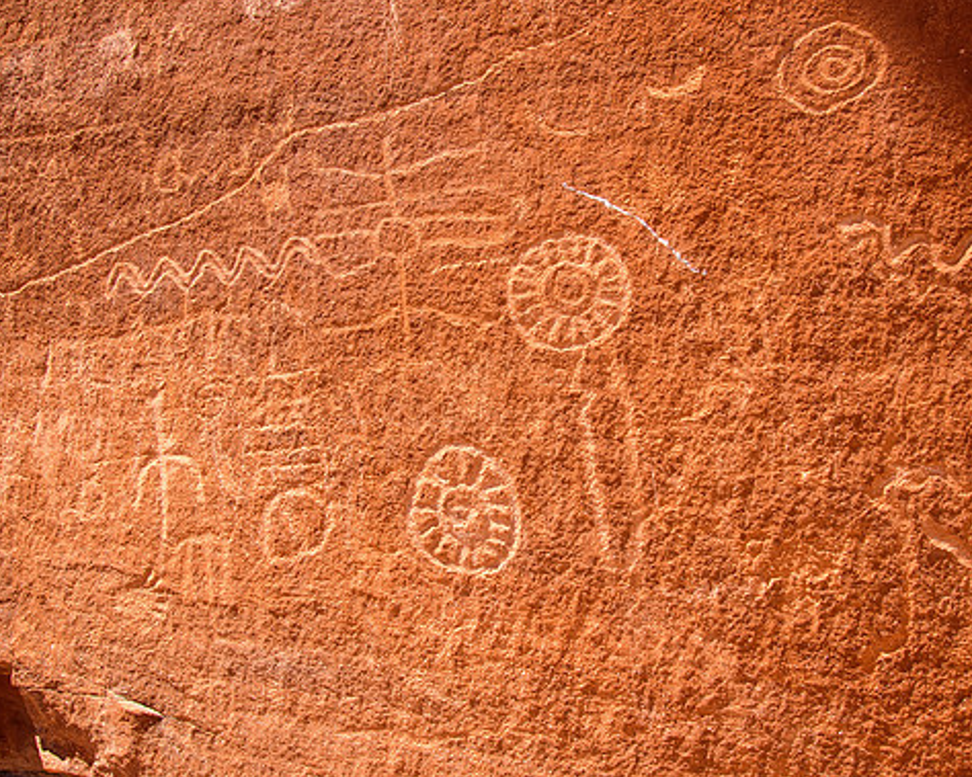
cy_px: 388
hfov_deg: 57.1
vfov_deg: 47.1
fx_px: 892
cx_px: 519
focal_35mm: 31
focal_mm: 18
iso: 400
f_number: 11
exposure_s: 1/60
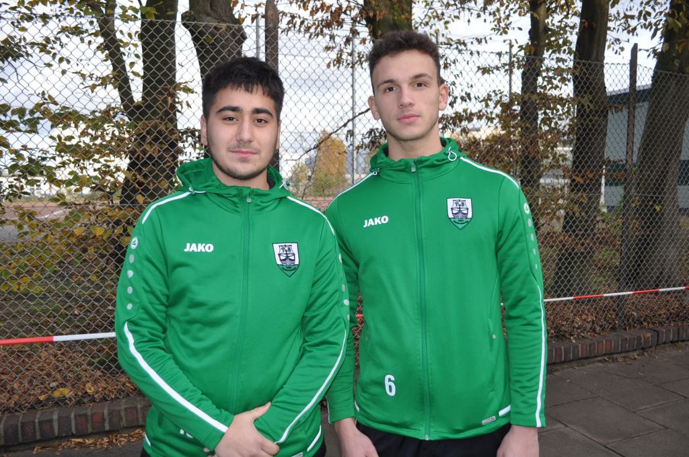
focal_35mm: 30
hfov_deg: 62.0
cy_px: 228
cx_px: 344
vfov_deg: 43.5
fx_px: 573
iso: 200
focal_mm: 20
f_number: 4
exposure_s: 1/200
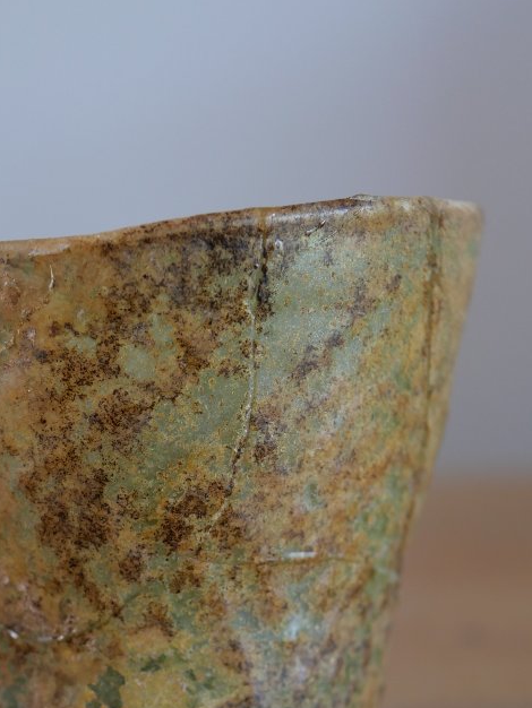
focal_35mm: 115
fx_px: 2355
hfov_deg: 12.9
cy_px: 567
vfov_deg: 17.0
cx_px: 194
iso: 400
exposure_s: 1/60
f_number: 2.8
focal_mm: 30
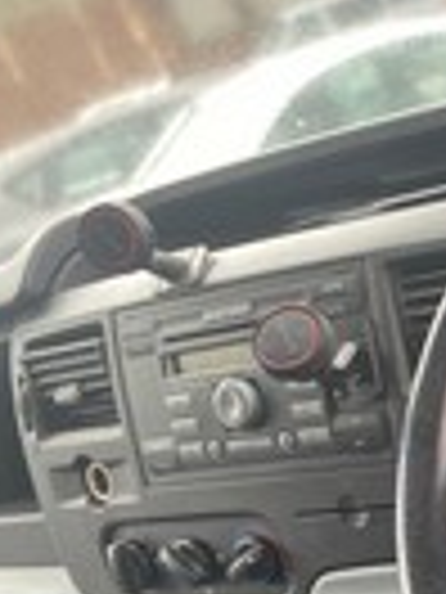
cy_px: 549
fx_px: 1185
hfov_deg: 18.2
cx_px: 730
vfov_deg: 27.1
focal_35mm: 69
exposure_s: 1/122
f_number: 1.8
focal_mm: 4.25
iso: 50
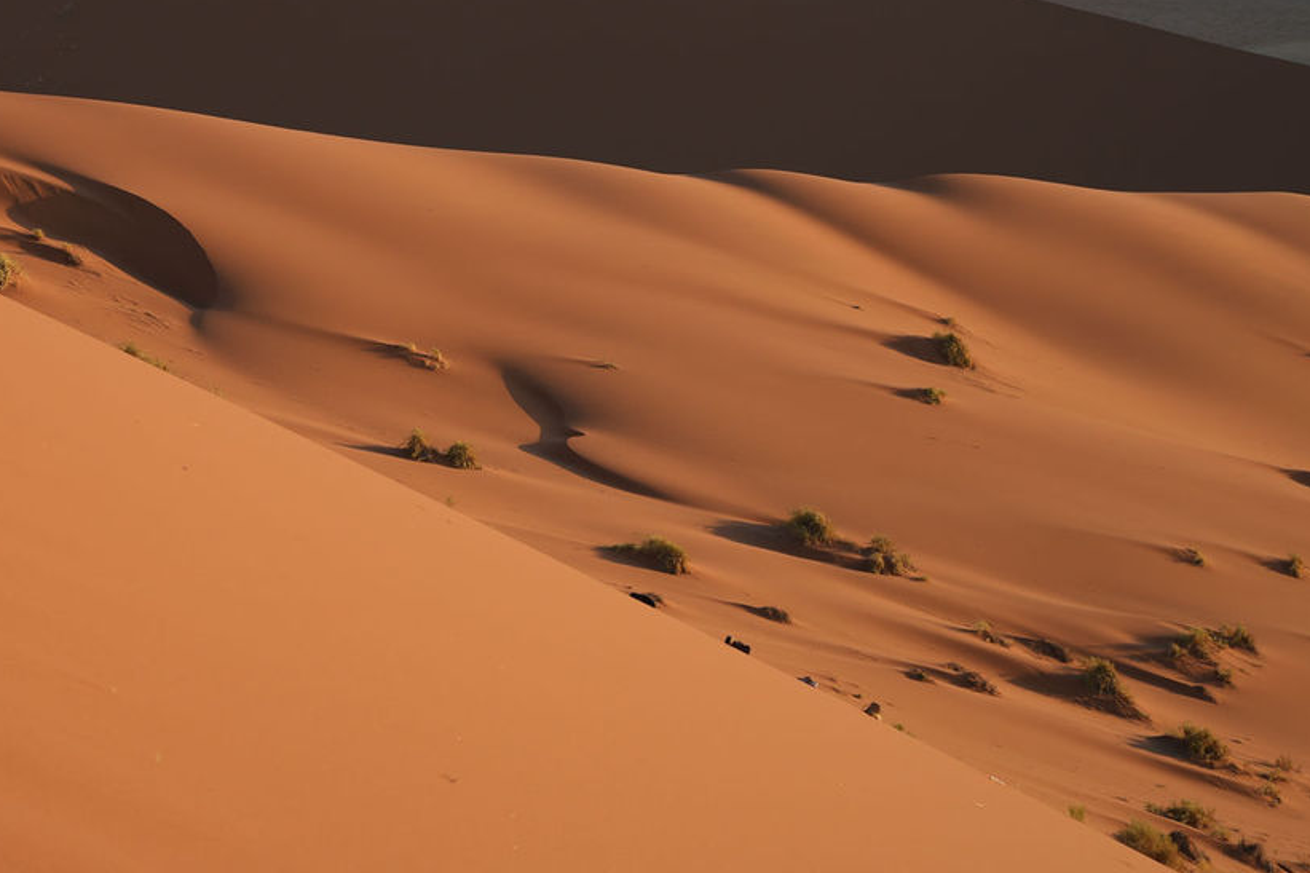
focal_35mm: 117
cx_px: 361
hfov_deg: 17.4
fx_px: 4256
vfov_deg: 11.6
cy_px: 102
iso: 100
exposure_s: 1/160
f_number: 5
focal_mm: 60
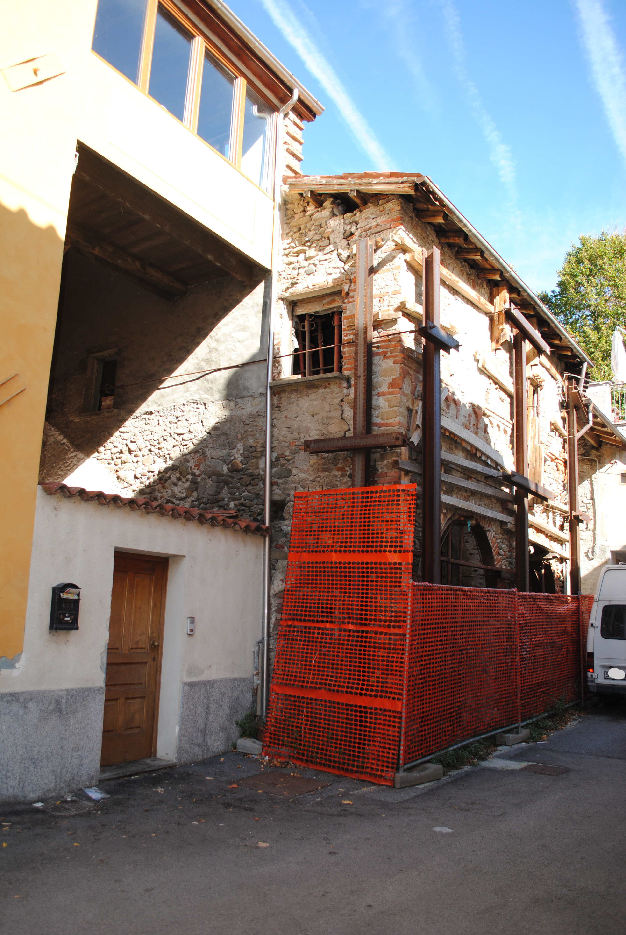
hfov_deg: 48.0
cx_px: 313
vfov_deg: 67.3
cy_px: 468
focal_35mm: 27
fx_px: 702
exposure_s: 1/200
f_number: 4
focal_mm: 18
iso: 100
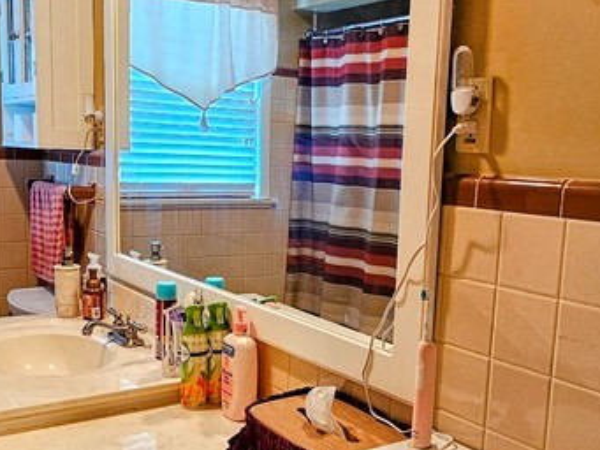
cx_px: 331
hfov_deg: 47.8
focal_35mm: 39
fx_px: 676
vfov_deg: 36.7
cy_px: 265
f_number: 2.2
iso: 320
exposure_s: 1/30
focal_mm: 2.2
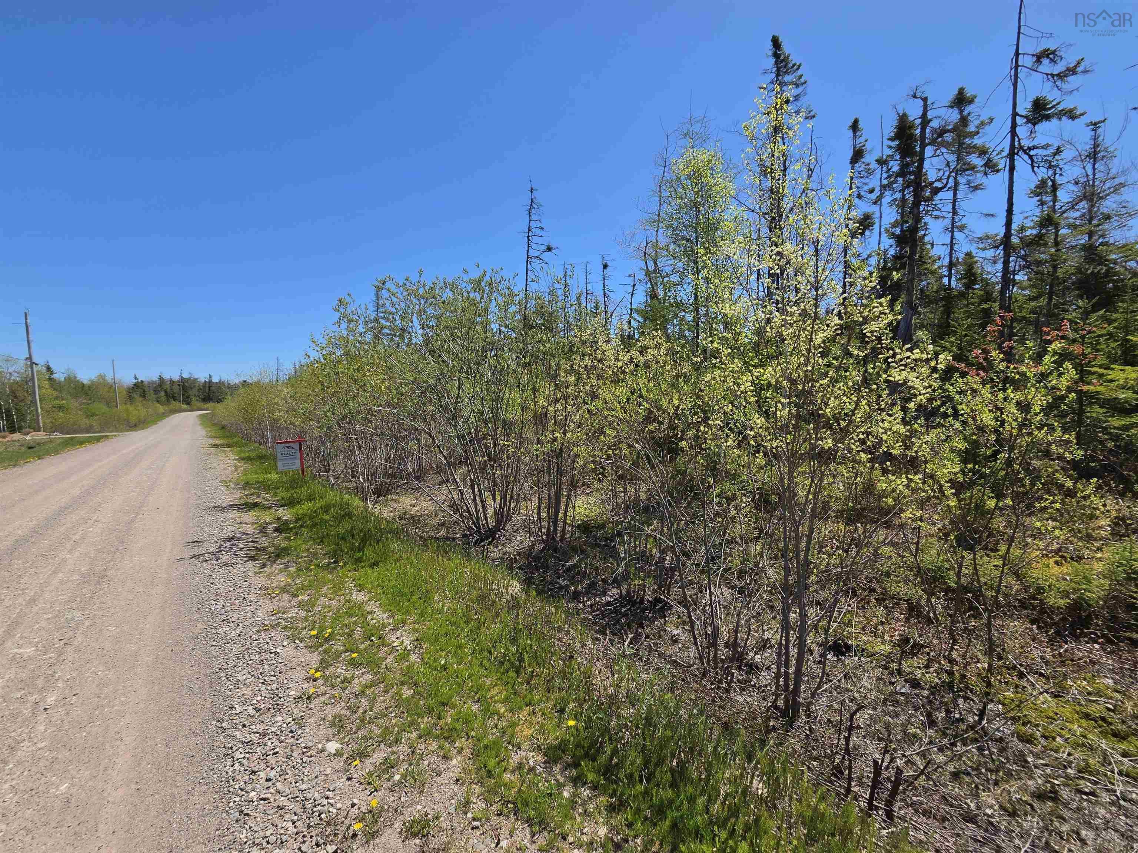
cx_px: 569
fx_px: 427
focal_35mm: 13
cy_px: 426
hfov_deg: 106.2
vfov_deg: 89.9
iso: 100
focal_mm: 2.2
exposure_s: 1/3464
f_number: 2.2
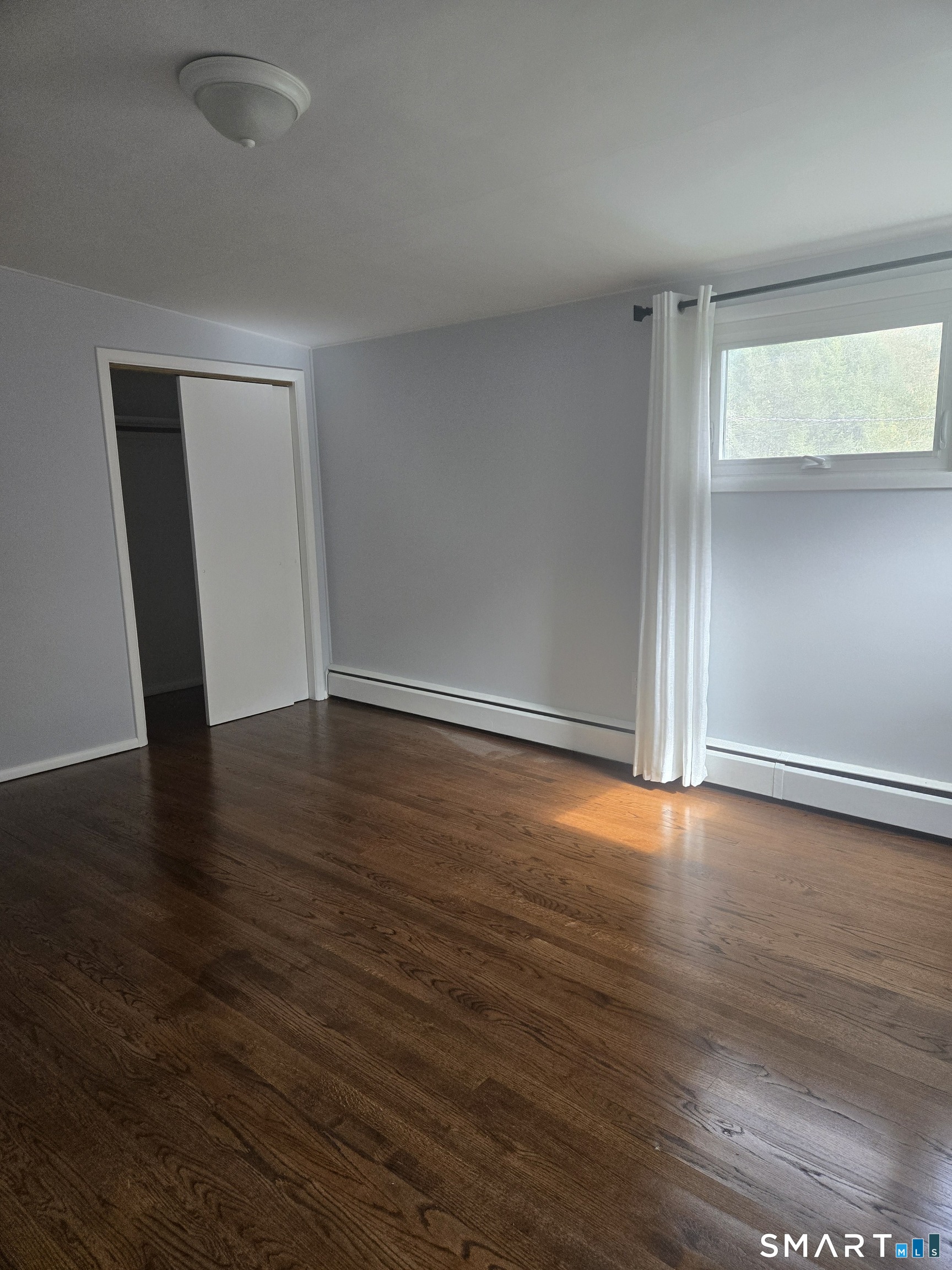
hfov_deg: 58.9
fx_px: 843
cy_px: 635
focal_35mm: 23
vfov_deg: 73.9
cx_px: 476
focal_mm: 5.4
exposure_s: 1/120
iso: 250
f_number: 1.8
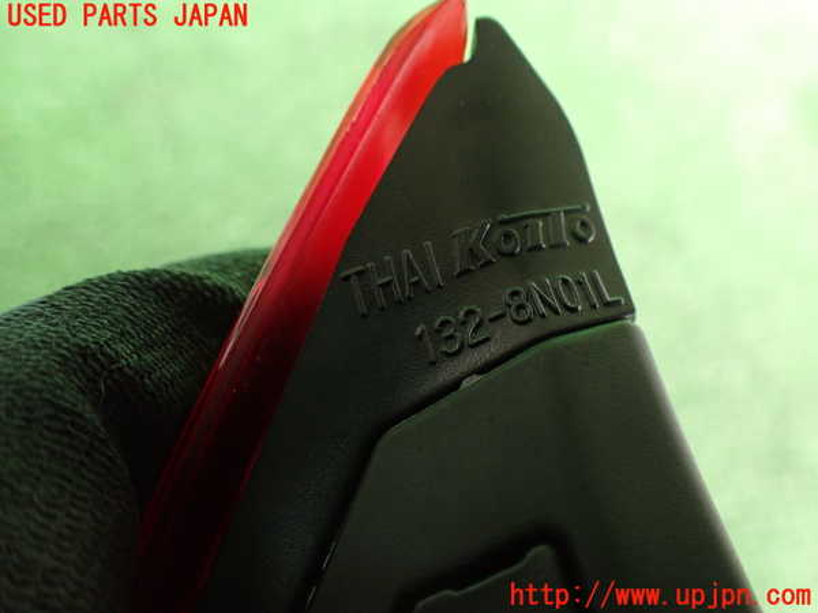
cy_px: 306
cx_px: 409
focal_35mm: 30
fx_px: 709
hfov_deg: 60.0
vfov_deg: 46.8
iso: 800
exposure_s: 1/80
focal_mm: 5.4
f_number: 2.3
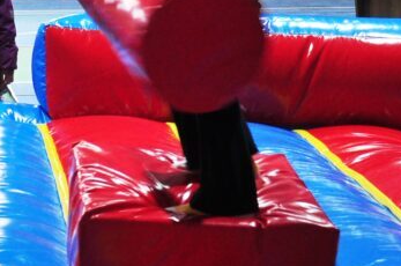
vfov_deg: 8.7
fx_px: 1723
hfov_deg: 13.0
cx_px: -37
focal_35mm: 155
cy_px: -52
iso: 500
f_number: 4.5
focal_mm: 28
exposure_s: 1/80
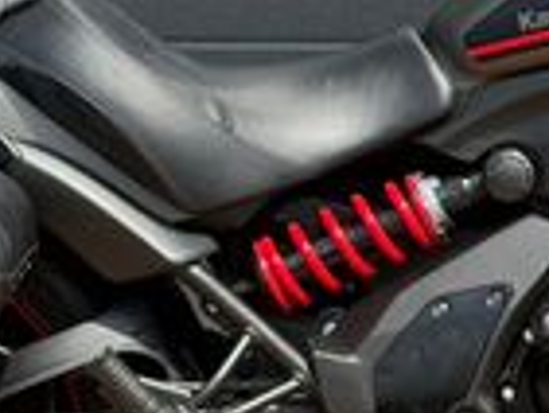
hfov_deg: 9.0
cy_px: 242
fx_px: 3460
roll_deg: -0.5
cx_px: 549
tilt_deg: -12.3
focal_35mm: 218
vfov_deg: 6.8
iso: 64
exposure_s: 1/1931
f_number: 1.78
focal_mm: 6.76
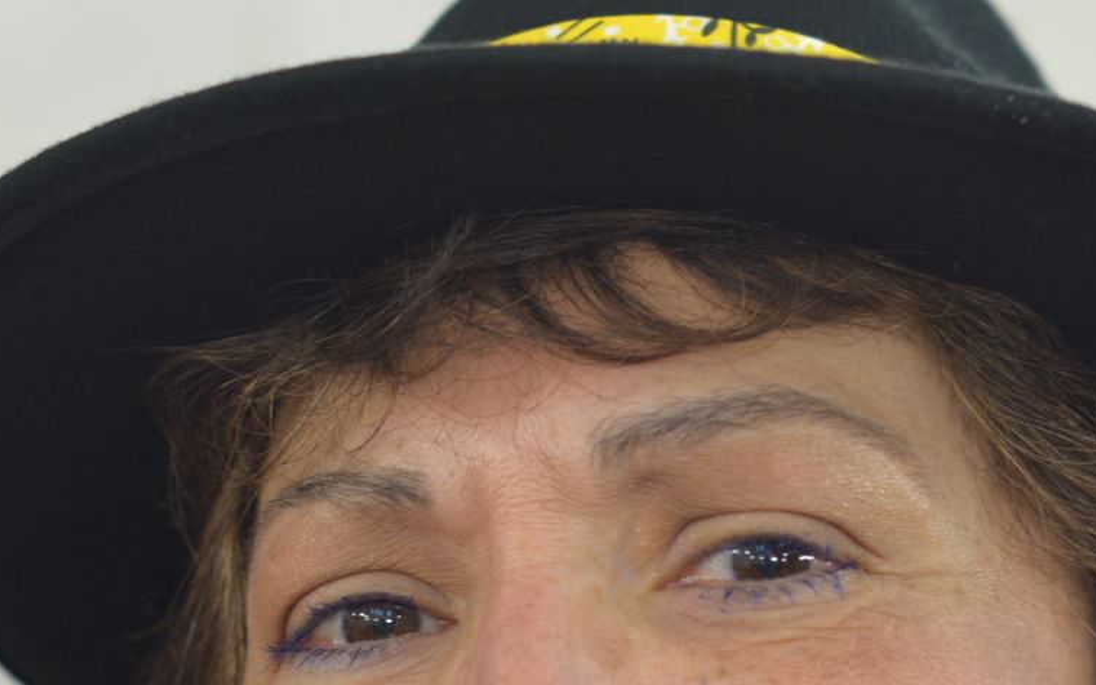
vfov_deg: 8.0
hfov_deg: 12.8
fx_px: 4899
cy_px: 633
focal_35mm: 164
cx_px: 562
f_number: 3.2
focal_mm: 50
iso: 800
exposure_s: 1/40
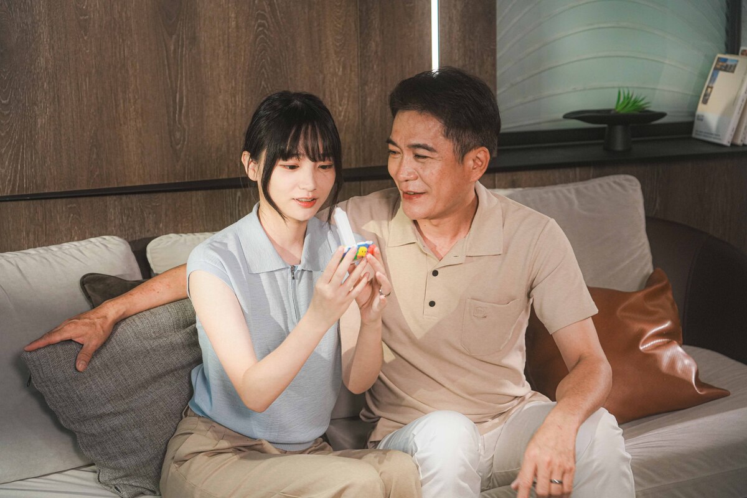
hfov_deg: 28.8
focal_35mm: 70
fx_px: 1452
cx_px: 374
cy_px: 249
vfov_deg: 19.5
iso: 1600
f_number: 4
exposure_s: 1/125
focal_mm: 70
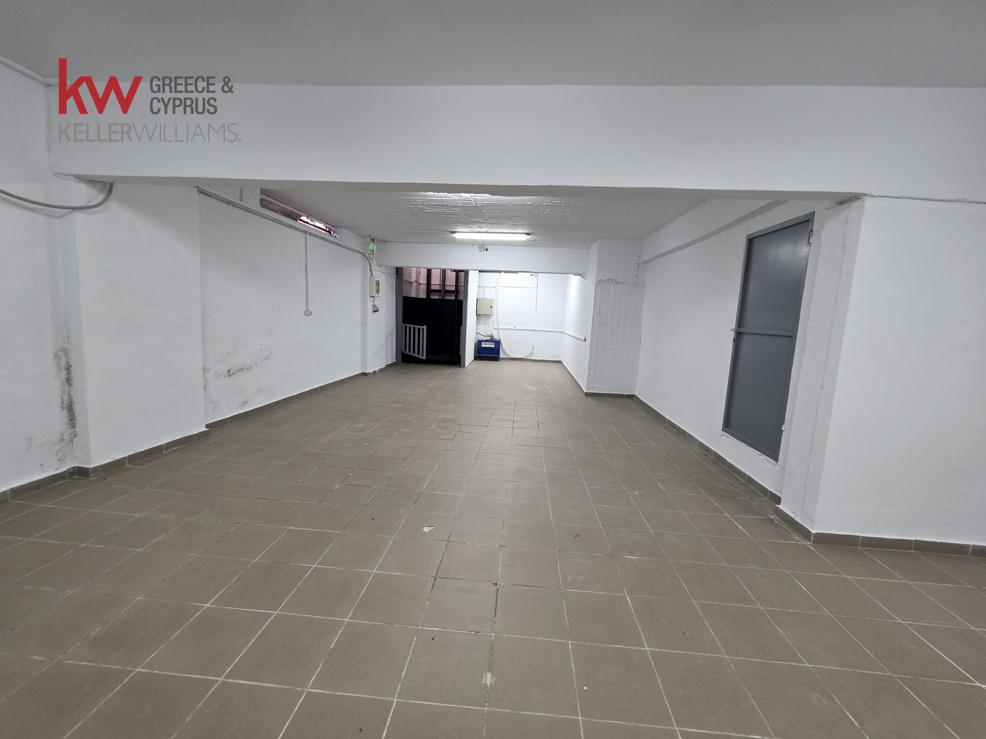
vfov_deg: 89.9
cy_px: 370
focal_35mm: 13
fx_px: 370
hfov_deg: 106.2
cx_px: 493
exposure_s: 1/100
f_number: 1.9
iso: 250
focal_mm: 2.2
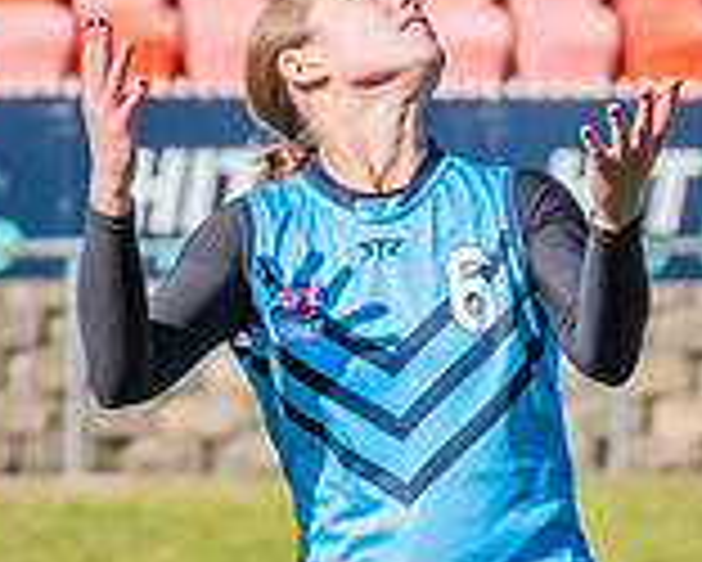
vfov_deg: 1.0
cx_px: 560
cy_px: 559
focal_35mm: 1593
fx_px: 33118
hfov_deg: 1.2
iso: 800
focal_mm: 250
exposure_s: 1/1250
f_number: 13
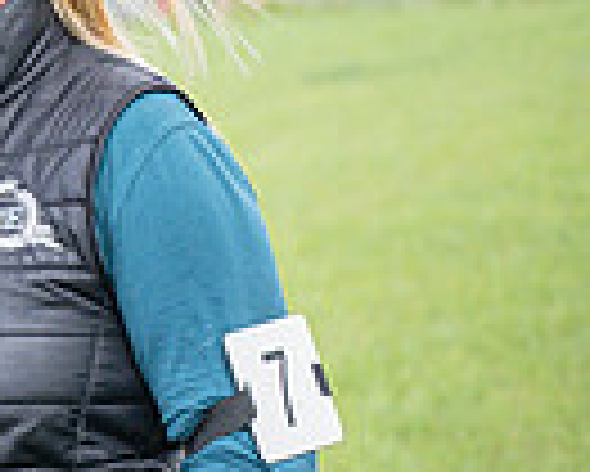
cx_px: -627
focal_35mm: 426
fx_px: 7444
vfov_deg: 3.6
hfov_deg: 4.5
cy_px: -99
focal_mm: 70
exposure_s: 1/1600
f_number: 4
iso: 400
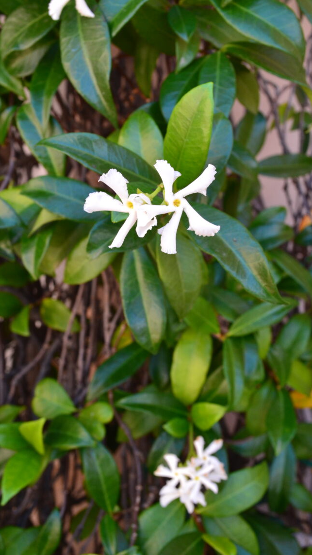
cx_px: 170
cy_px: 279
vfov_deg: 52.8
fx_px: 559
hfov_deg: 31.2
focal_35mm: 38
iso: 640
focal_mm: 24
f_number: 8
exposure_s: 1/60
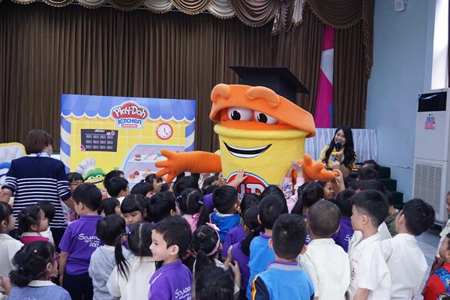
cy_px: 150
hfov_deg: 46.4
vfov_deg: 31.9
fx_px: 525
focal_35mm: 42
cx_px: 225
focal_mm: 28
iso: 2500
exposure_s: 1/60
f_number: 4.5
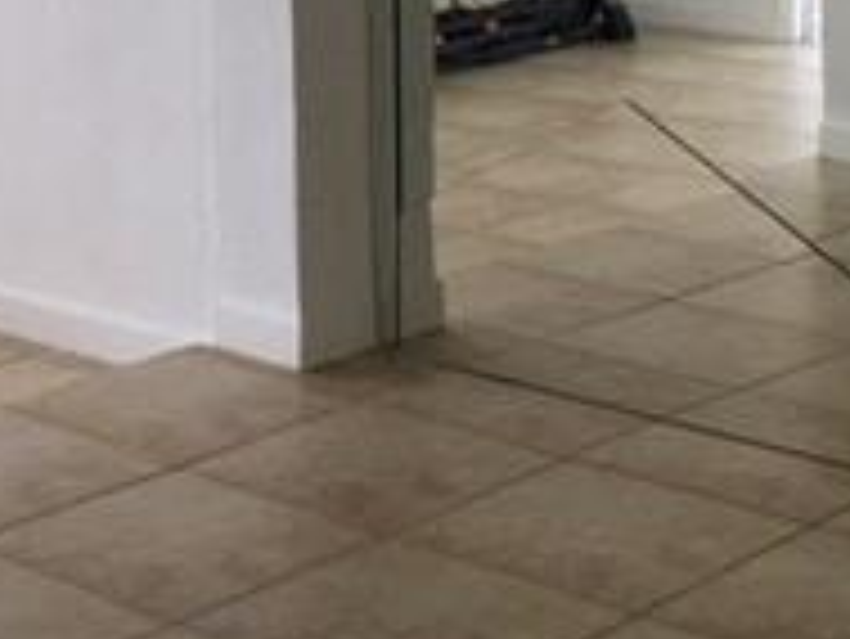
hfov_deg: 19.8
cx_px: 184
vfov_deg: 14.9
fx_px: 2408
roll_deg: +0.7
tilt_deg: -6.3
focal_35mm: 98
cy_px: 14
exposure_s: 1/15
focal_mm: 4.15
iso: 32
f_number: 2.2
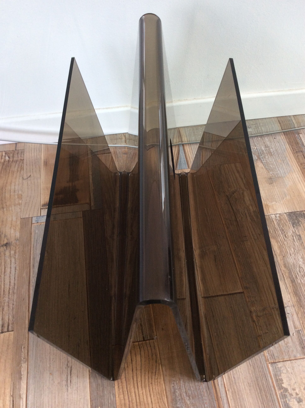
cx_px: 152
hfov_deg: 44.1
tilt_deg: -54.5
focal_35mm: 32
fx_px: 377
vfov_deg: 56.9
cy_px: 204
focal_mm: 3.3
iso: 50
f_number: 2.4
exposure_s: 1/25
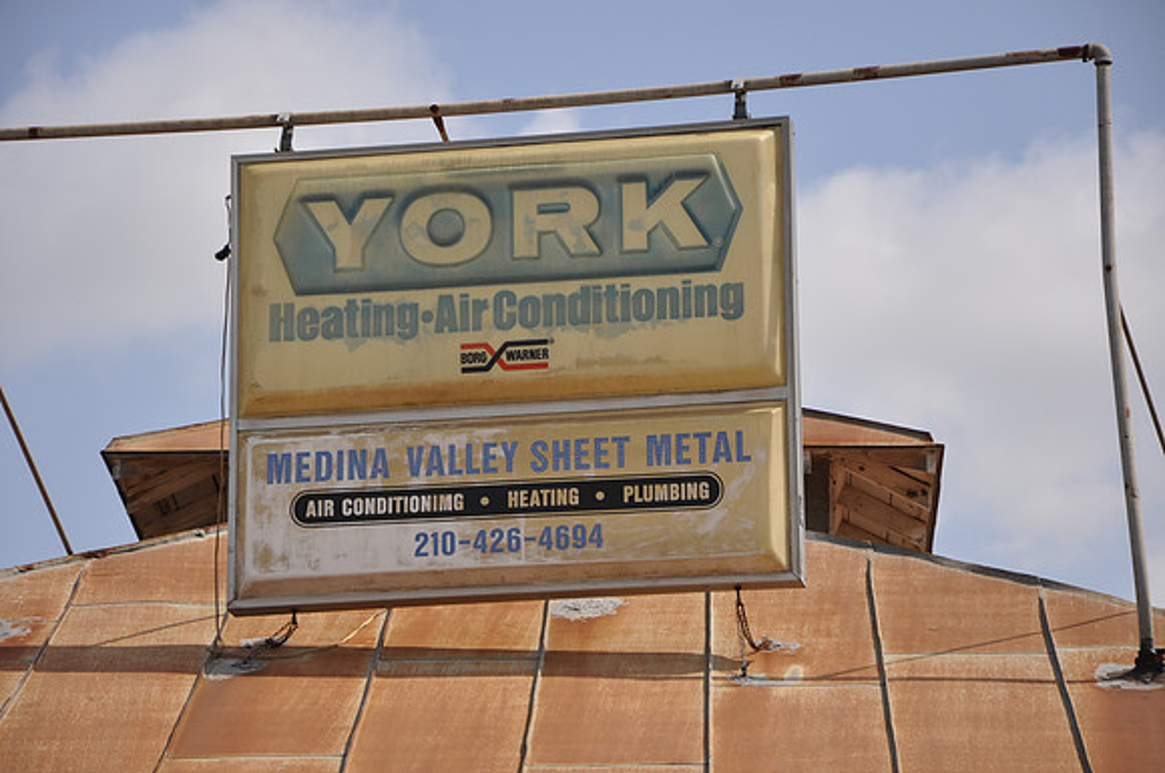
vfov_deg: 8.7
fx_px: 5090
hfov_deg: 13.1
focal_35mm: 158
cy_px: 386
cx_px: 582
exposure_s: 1/250
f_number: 8
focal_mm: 105
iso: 200
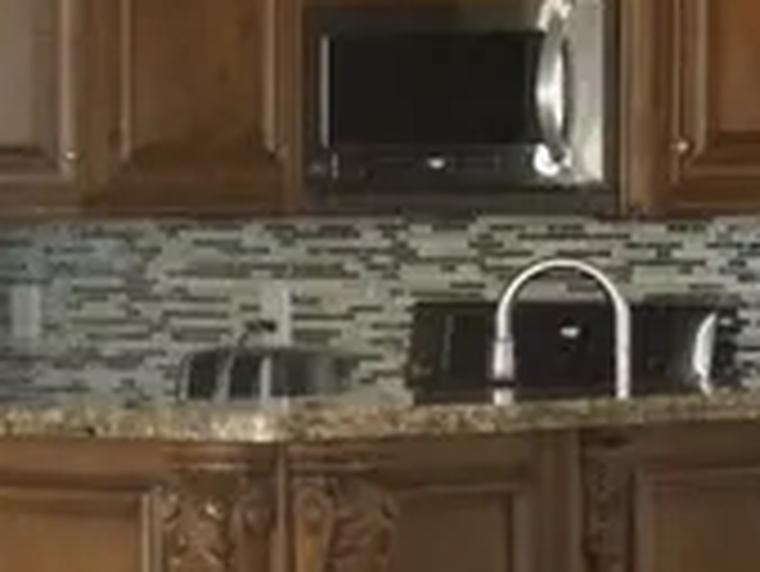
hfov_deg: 8.0
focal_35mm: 244
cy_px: 748
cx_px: -252
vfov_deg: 6.1
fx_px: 5361
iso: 800
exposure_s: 1/30
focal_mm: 7.8
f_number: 3.9
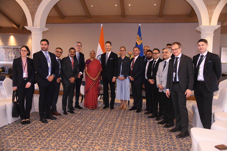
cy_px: 76
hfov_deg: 58.7
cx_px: 114
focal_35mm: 32
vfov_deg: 41.1
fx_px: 202
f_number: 4
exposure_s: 1/125
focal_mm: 32
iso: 2500
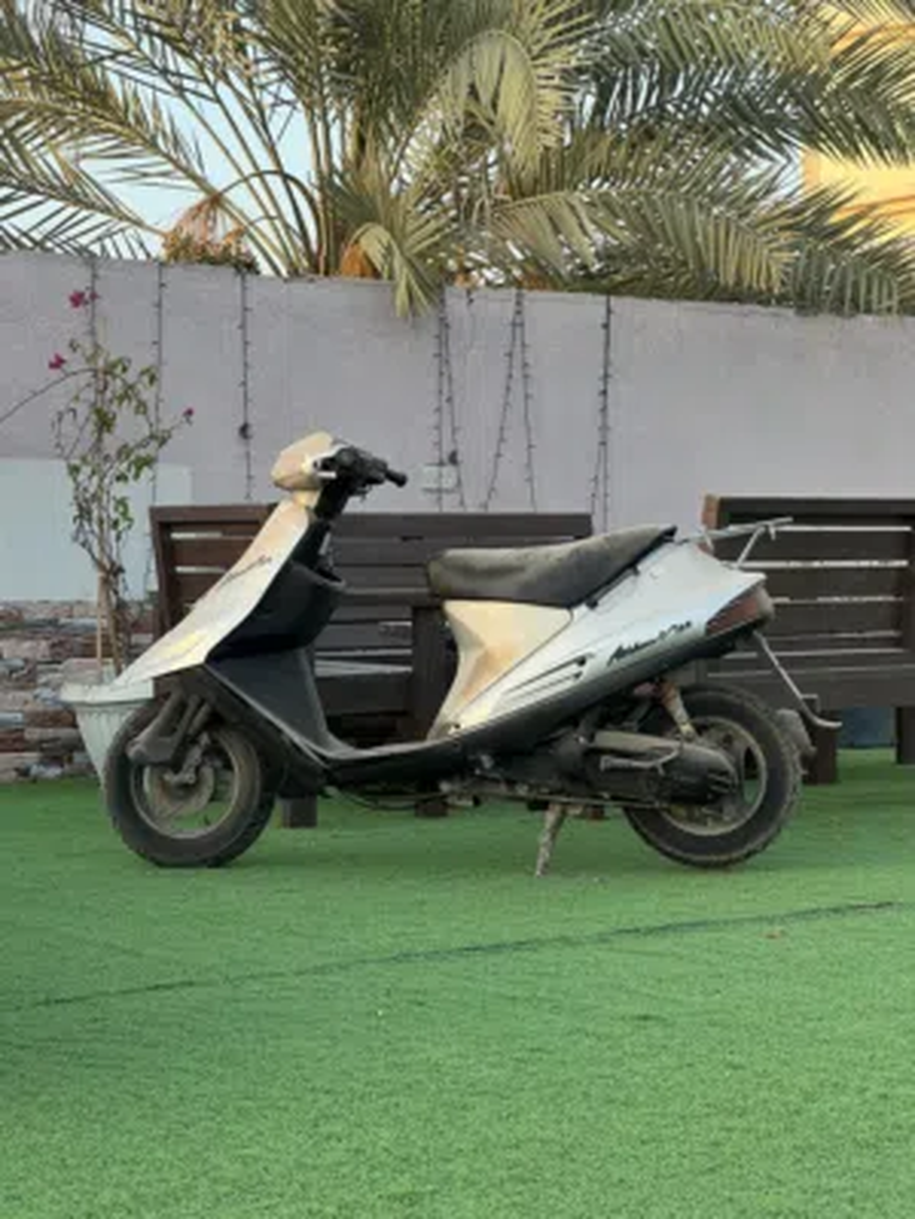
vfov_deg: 25.3
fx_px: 2714
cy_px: 610
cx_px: 458
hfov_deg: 19.1
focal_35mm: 77
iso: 80
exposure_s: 1/99
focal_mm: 9
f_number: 2.8
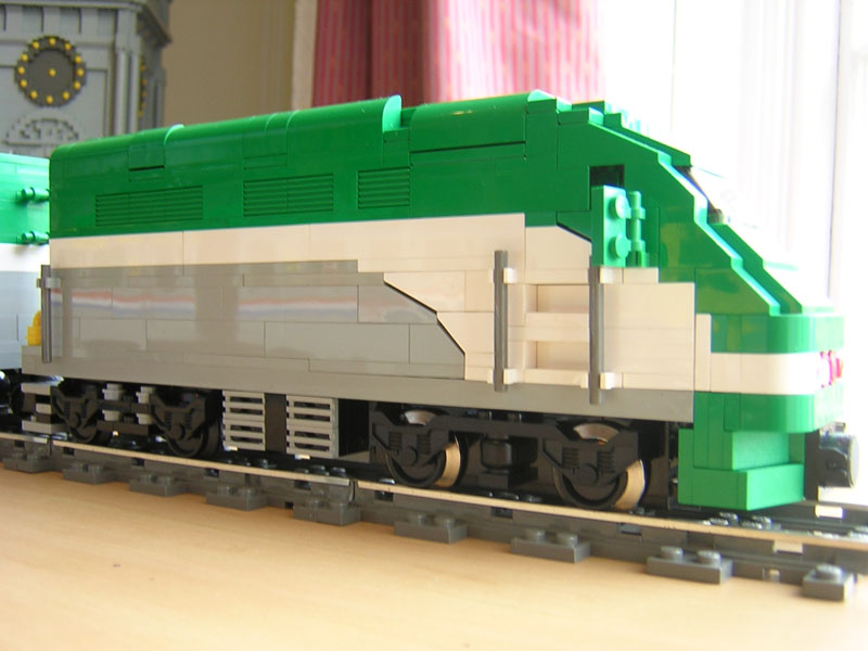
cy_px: 326
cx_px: 434
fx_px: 903
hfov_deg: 51.4
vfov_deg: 39.7
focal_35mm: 36
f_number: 2.6
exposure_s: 1/7.4
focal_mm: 4.7
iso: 100
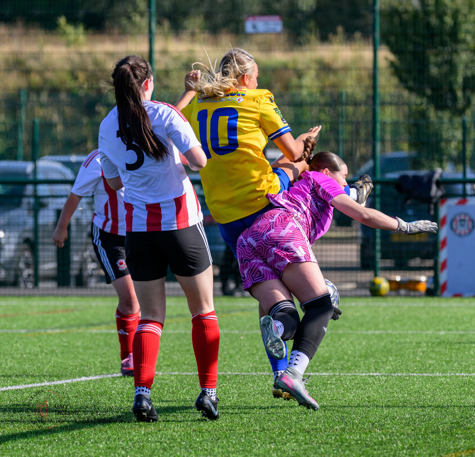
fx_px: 6234
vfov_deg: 4.2
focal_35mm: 409
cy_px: 227
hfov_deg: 4.4
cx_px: 286
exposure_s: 1/2000
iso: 640
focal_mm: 240
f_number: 5
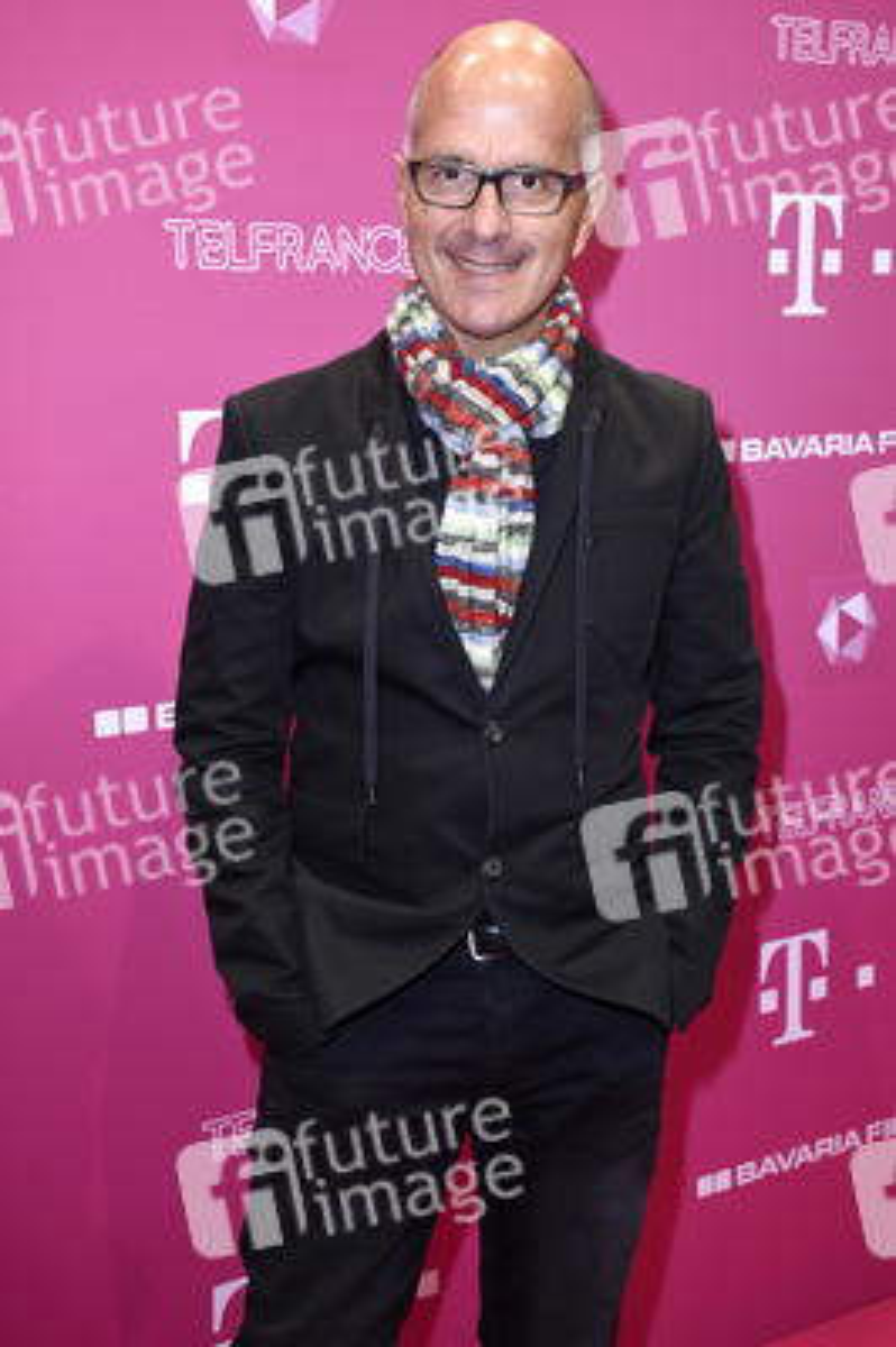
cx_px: 448
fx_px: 1795
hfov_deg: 28.0
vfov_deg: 41.1
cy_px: 674
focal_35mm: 48
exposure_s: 1/160
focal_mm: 32
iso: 500
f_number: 6.3
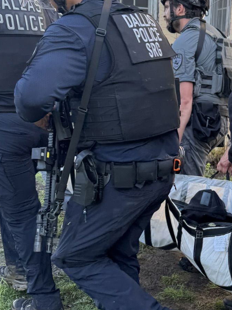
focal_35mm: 55
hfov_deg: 25.0
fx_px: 492
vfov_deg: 34.8
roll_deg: -2.3
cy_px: 184
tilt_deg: -15.4
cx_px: 246
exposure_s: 1/275
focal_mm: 6.76
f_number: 1.78
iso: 80
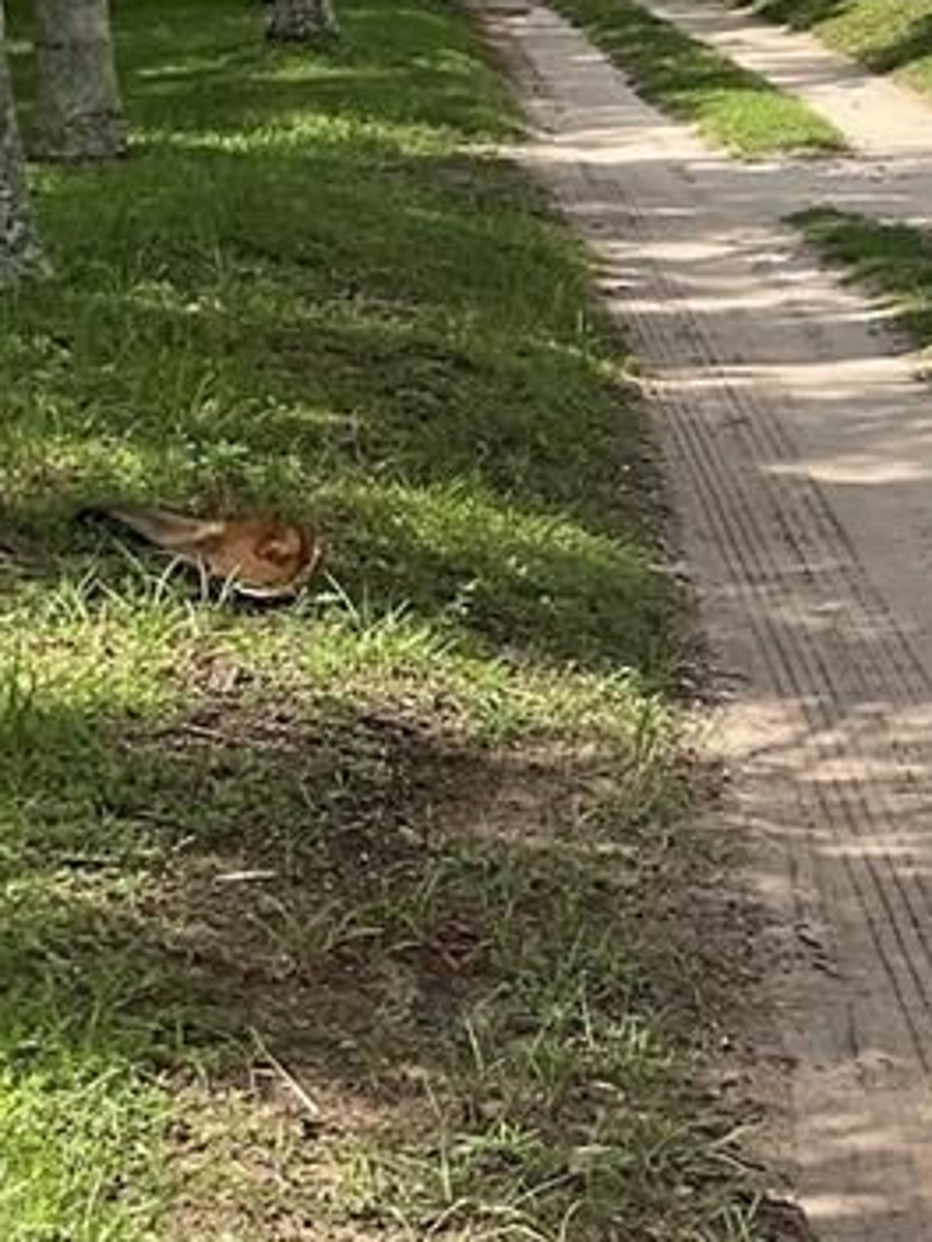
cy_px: 325
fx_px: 3554
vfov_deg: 19.7
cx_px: 1267
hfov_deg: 14.2
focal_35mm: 99
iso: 16
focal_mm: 3
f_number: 1.8
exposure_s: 1/1786
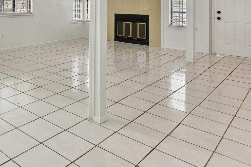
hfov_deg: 48.9
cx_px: 18
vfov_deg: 35.3
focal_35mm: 34
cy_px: 1
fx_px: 237
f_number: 8
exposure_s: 1/25
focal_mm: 16
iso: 100
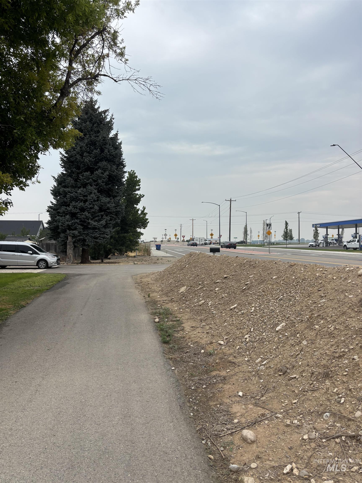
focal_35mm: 26
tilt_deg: -2.4
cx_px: 181
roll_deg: +0.0
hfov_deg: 53.1
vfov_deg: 67.3
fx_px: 363
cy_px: 242
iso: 50
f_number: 1.6
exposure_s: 1/1642
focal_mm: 5.96
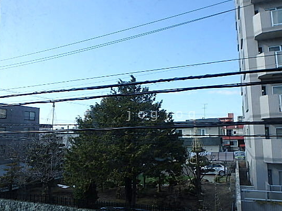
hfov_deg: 69.0
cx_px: 162
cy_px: 115
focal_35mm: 25
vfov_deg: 54.8
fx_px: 204
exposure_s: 1/640
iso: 125
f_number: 3.5
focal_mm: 3.7
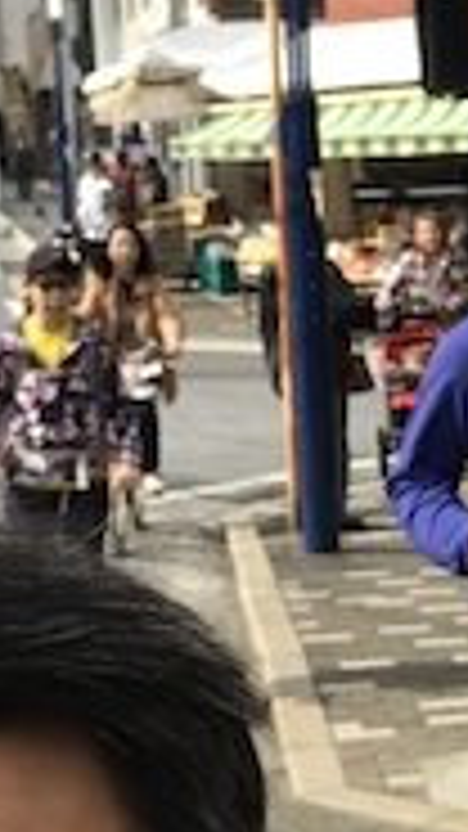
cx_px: 252
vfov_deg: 18.9
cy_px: 488
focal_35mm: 113
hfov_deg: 10.7
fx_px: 2494
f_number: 2.2
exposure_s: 1/616
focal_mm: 2.87
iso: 25
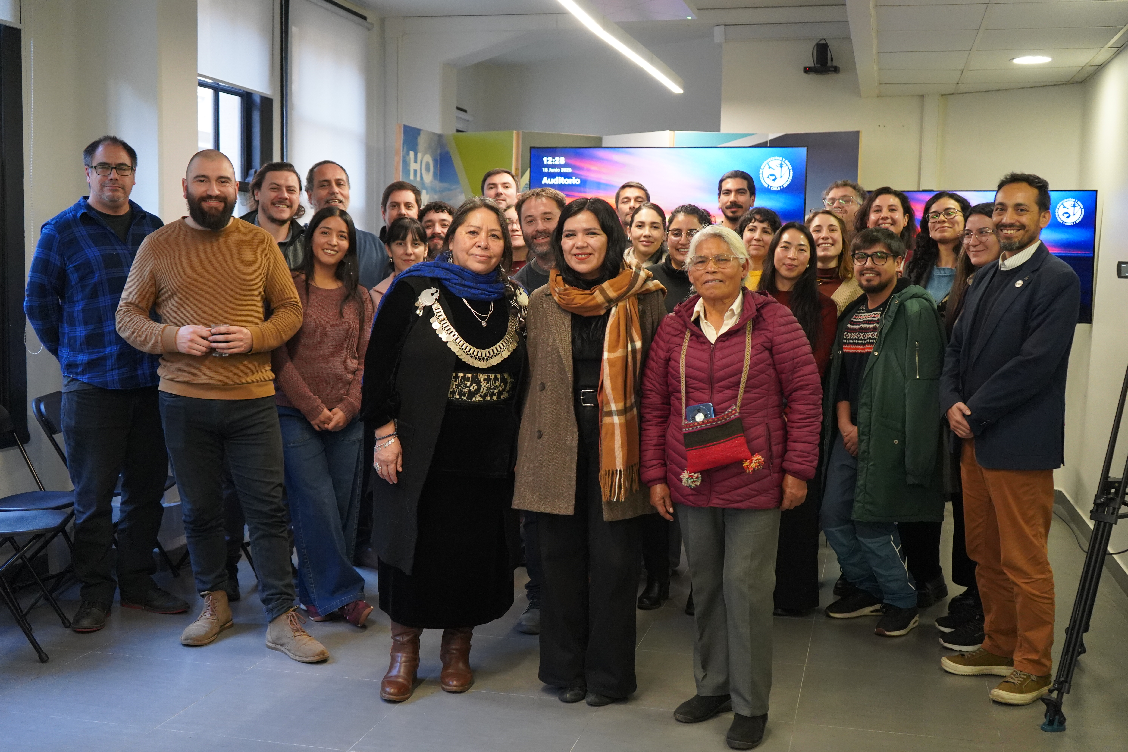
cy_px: 376
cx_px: 564
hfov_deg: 48.5
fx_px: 1253
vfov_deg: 33.4
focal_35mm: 40
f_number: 4
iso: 5000
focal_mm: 40
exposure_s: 1/160
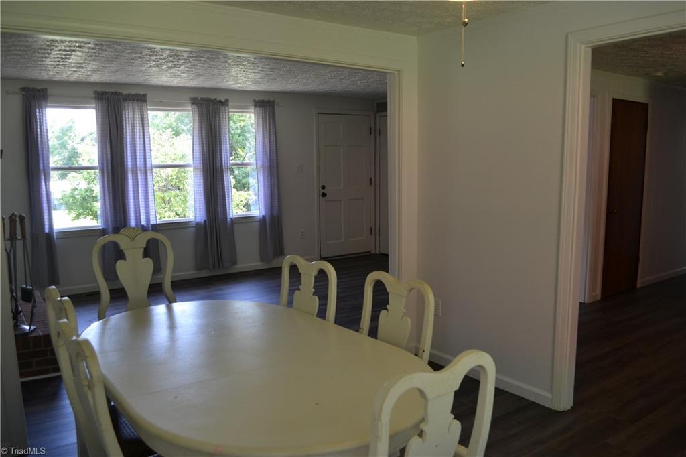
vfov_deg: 47.9
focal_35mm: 27
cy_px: 228
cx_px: 343
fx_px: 514
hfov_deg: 67.4
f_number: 4.5
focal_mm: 18
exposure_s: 1/80
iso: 400
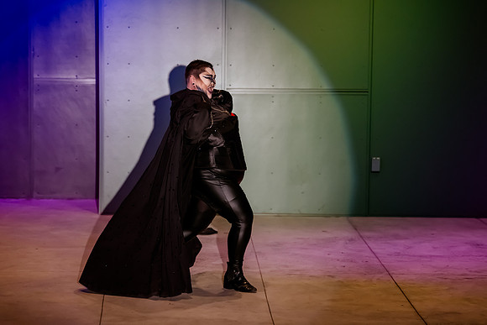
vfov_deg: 9.1
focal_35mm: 151
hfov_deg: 13.6
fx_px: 2047
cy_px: 152
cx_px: 234
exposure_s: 1/500
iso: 2500
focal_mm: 120
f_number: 2.8
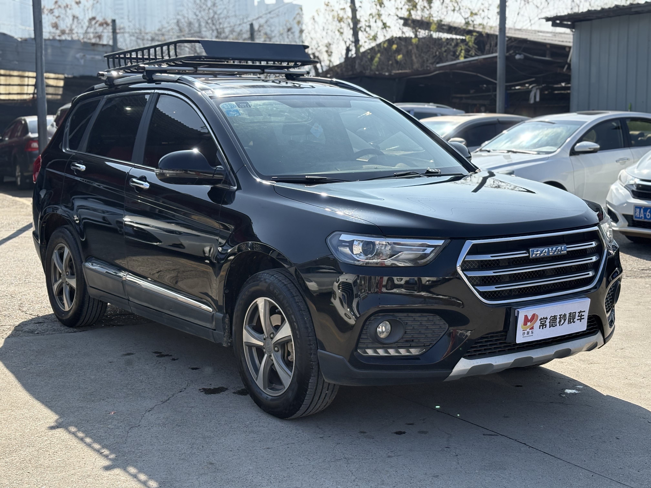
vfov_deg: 28.0
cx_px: 326
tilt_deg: -8.4
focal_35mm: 52
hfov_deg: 36.8
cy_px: 244
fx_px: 978
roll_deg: +1.8
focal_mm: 5.96
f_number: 1.6
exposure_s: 1/2639
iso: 50
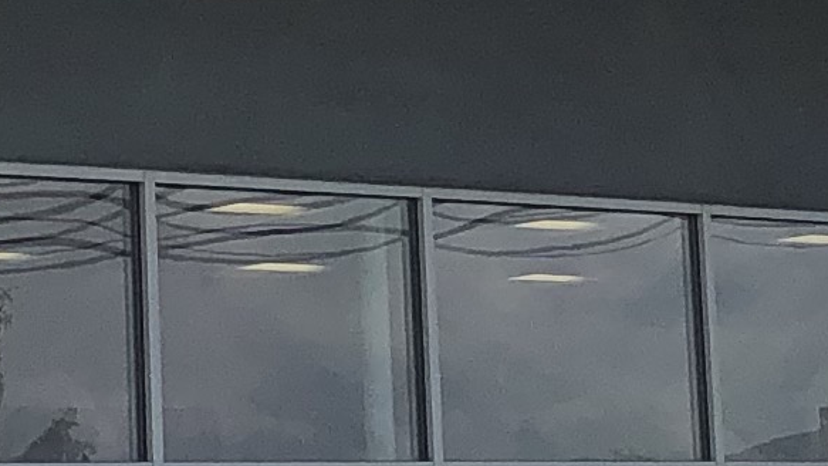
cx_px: 689
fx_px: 4633
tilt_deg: +8.9
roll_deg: +3.8
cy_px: -77
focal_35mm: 211
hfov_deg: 10.2
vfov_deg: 5.7
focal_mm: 4
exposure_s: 1/5348
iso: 25
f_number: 1.8
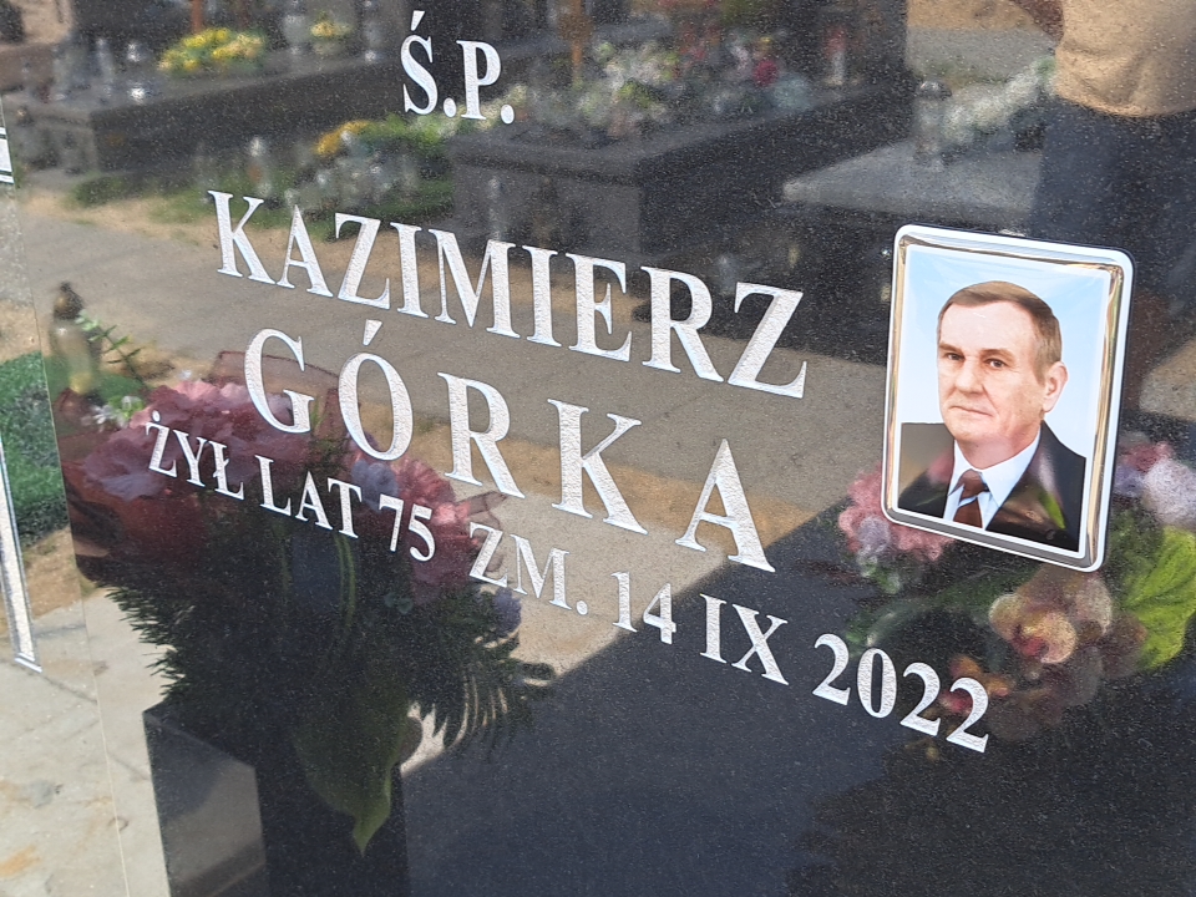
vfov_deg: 56.8
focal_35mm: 24
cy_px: 448
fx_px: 829
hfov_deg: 71.6
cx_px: 598
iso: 50
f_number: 1.8
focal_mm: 5.23
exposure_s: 1/174
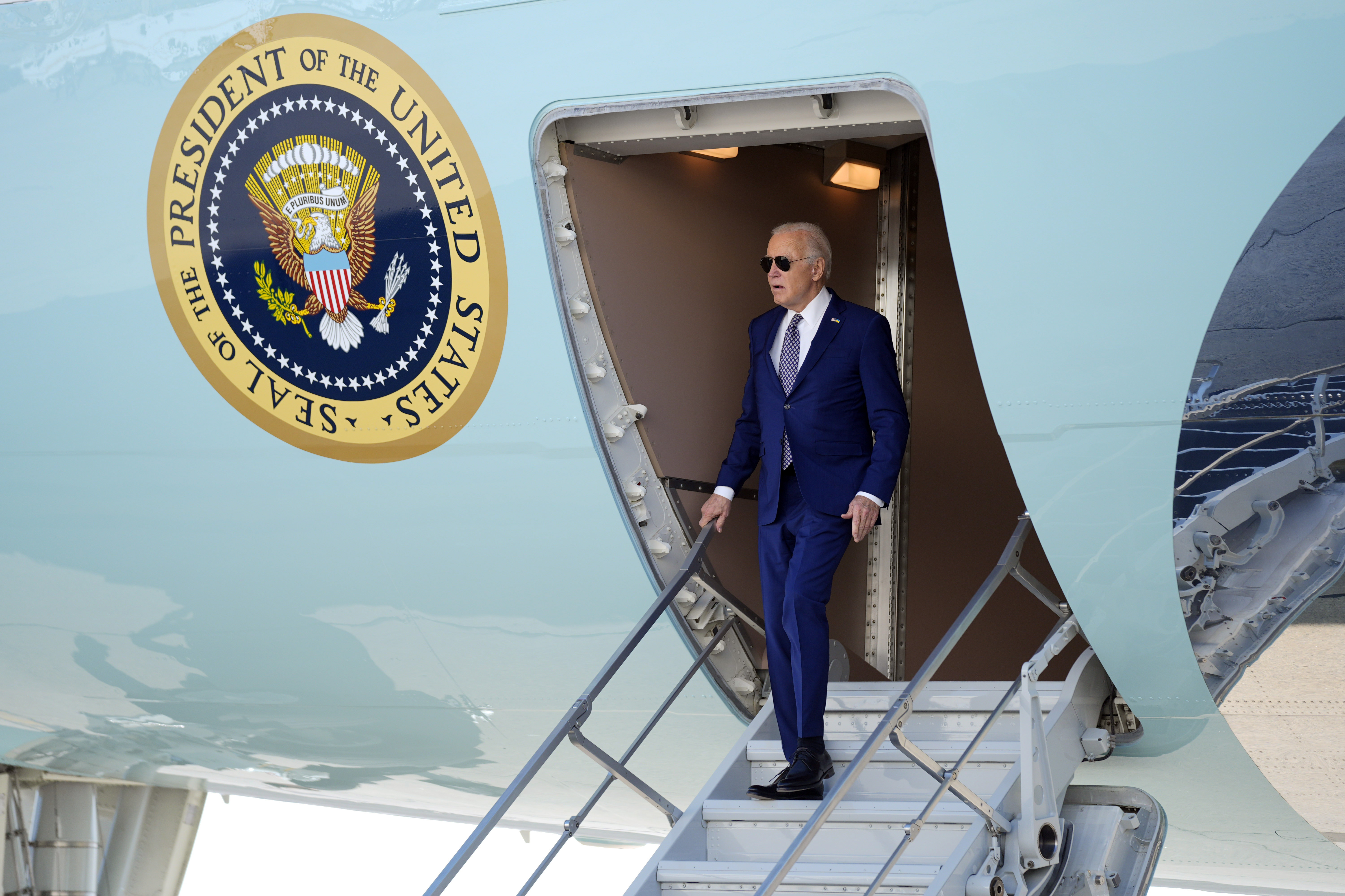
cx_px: 672
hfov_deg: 12.5
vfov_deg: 8.4
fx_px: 6127
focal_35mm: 164
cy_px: 448
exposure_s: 1/1250
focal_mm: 164
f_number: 2.8
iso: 200
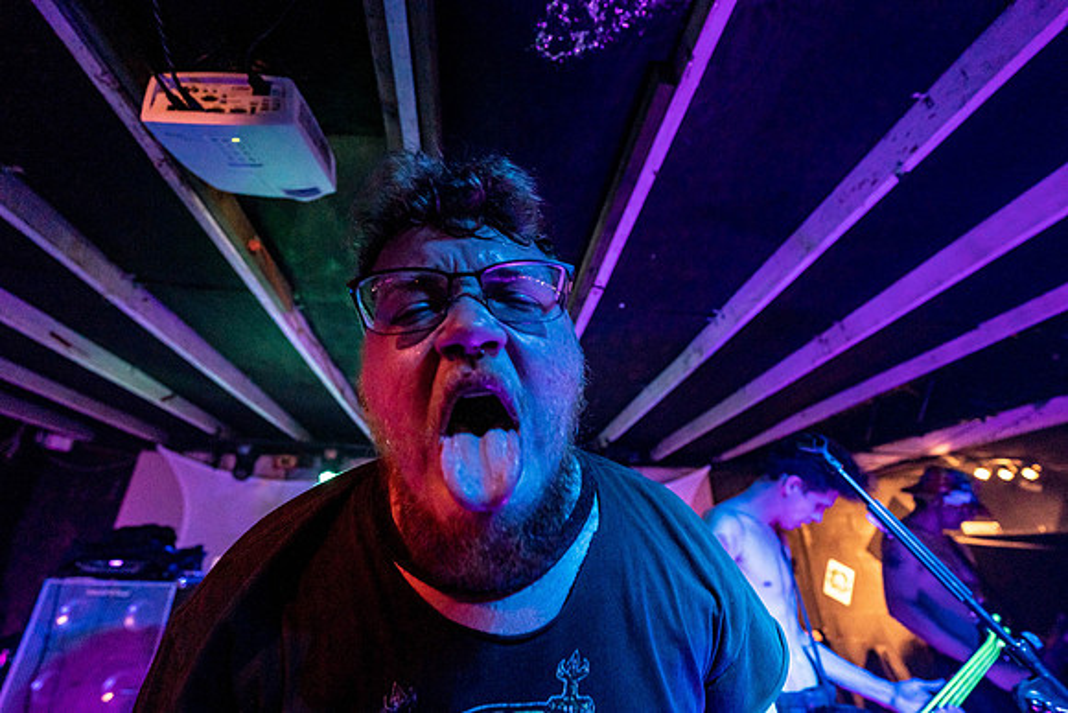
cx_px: 534
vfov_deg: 81.2
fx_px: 415
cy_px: 356
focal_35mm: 14
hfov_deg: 104.2
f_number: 2.8
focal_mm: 14
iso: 3200
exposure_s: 1/250
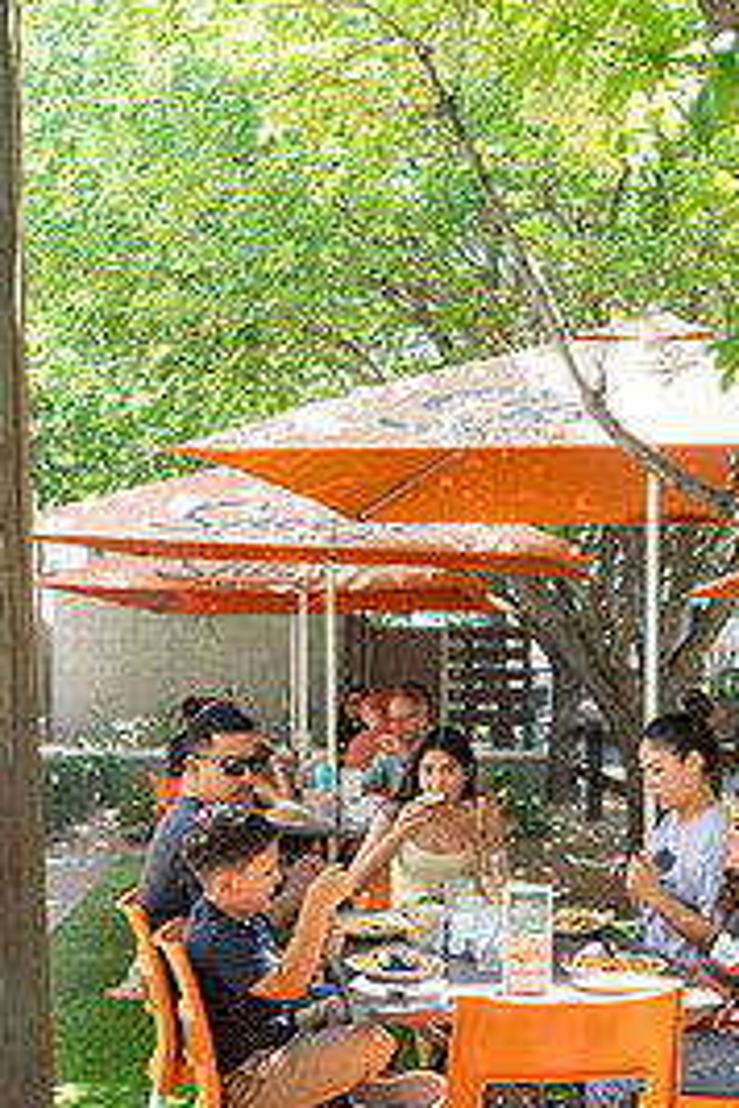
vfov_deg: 33.9
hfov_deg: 22.9
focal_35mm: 59
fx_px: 1817
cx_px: 515
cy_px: 585
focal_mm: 35
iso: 400
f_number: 3.2
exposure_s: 1/250
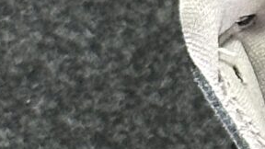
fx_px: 3267
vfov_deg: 2.6
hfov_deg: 4.5
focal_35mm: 465
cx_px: 679
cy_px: 447
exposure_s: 1/33
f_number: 1.78
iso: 320
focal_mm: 6.86
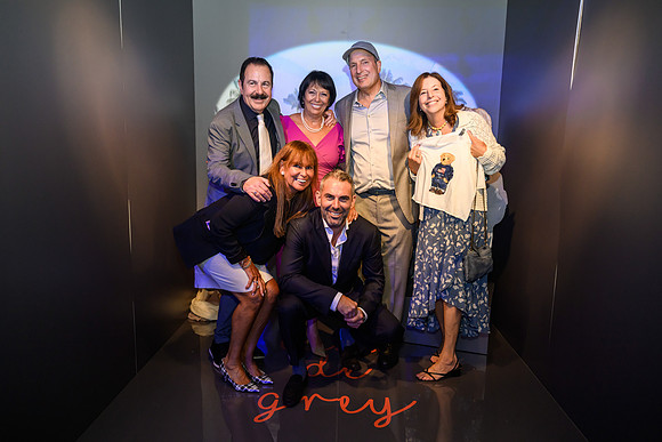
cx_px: 331
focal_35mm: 28
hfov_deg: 66.4
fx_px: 506
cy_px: 221
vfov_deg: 47.2
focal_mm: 27.5
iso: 1600
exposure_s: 1/160
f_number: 2.8
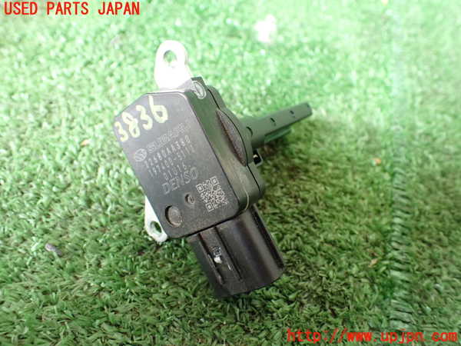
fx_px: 400
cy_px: 173
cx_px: 230
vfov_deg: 46.8
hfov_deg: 60.0
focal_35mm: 30
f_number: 2.3
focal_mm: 5.4
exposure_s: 1/100
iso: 800
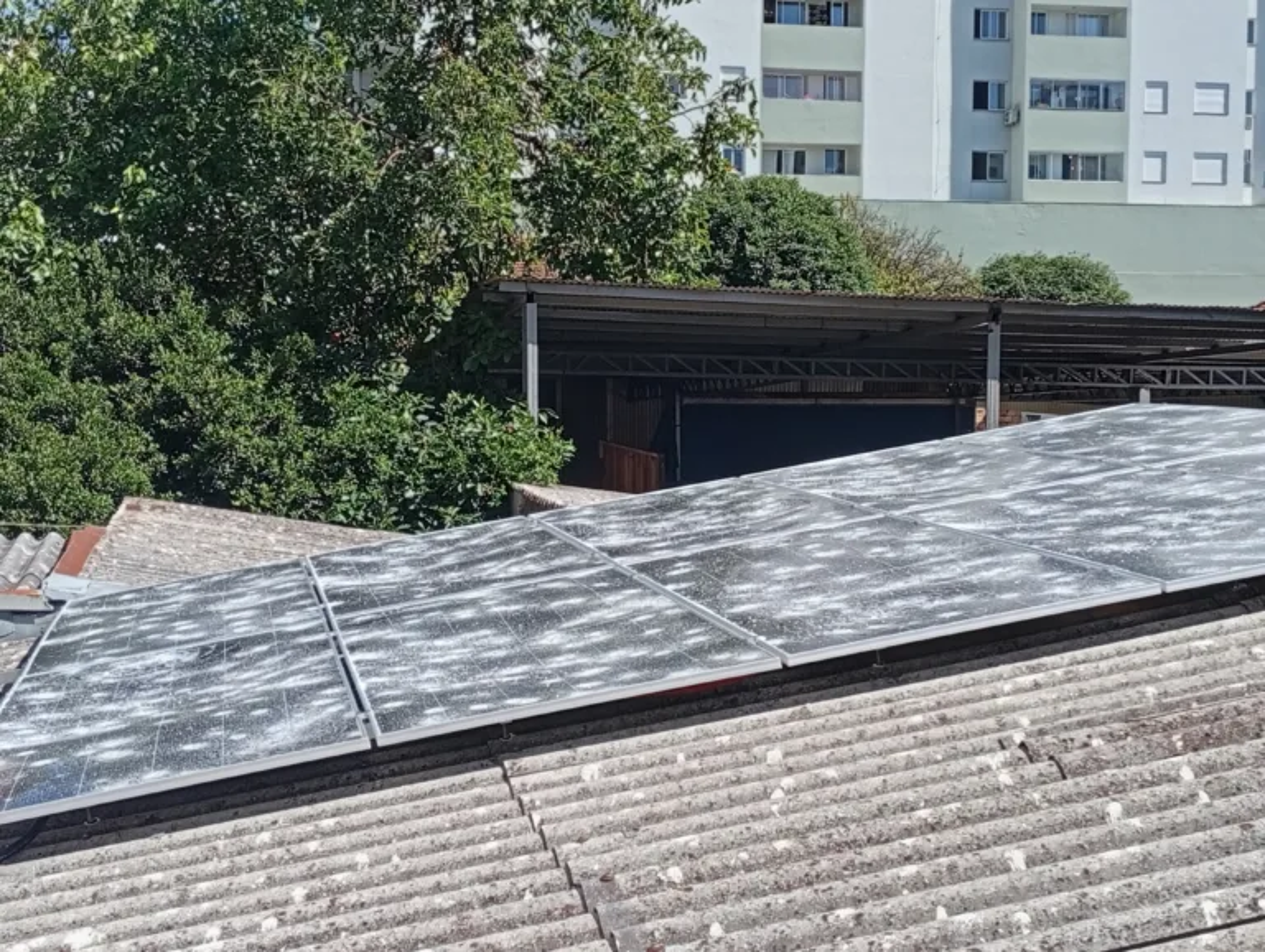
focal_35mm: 54
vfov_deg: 27.1
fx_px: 1976
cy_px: 476
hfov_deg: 35.5
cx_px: 632
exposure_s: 1/495
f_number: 1.8
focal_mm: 3.98
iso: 52
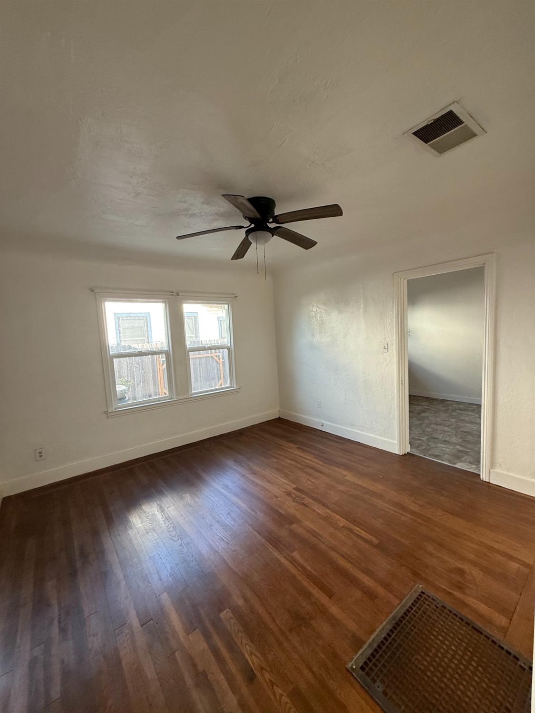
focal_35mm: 14
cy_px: 356
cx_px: 268
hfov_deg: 85.7
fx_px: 288
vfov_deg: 102.1
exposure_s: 1/99
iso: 160
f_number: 2.2
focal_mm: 2.22
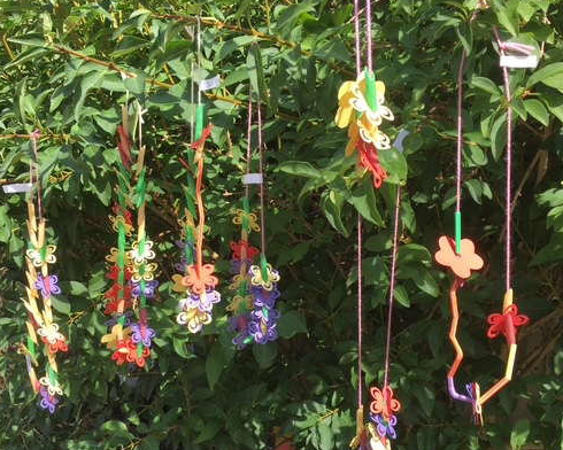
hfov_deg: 49.1
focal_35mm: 37
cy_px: 253
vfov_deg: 40.1
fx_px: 617
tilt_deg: -7.1
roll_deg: -1.3
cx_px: 270
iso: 32
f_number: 2.2
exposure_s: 1/842
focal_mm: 4.15
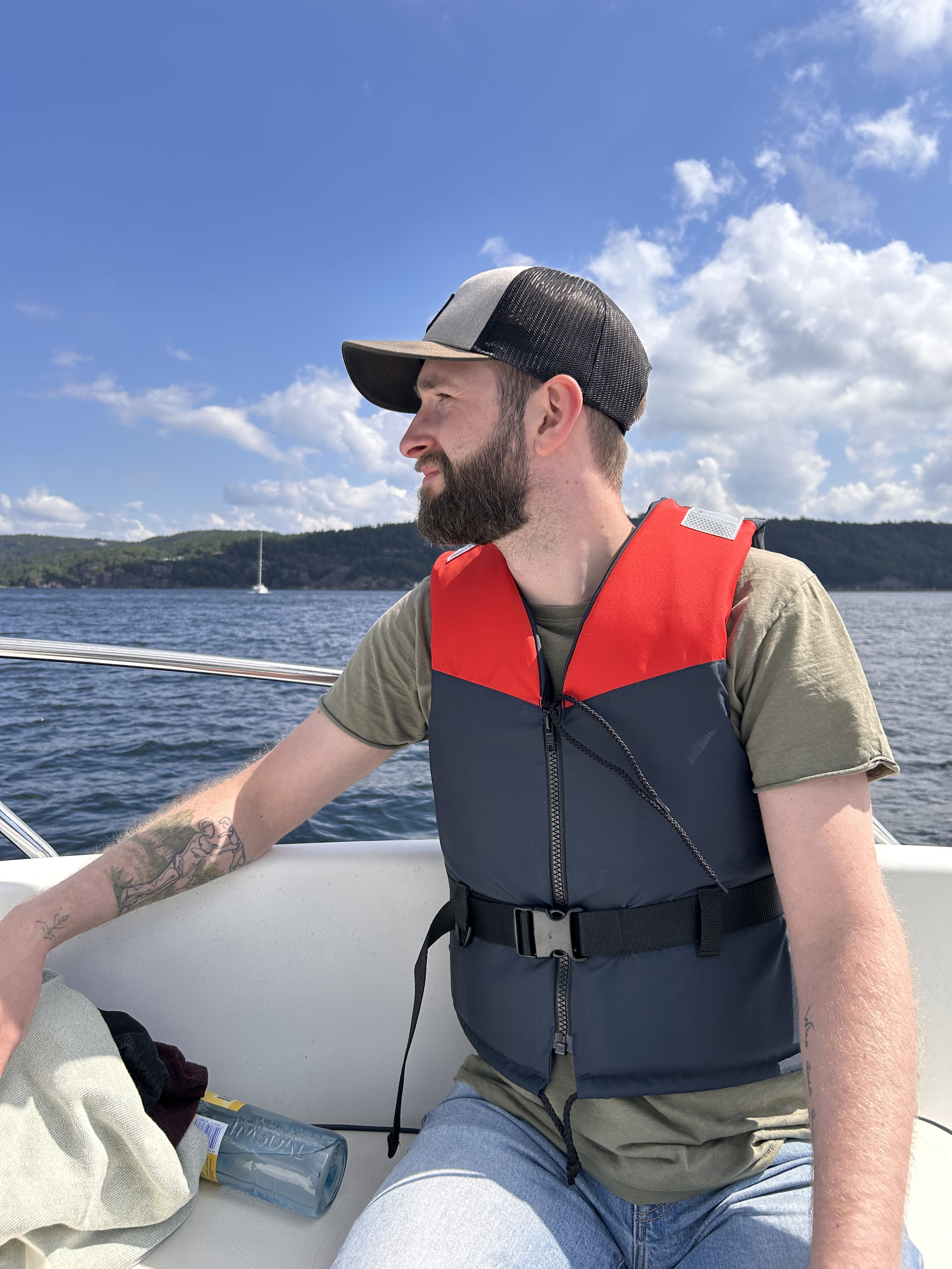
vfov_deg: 67.3
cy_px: 634
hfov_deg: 53.1
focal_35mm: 26
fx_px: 953
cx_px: 476
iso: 50
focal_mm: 5.7
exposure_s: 1/3968
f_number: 1.5
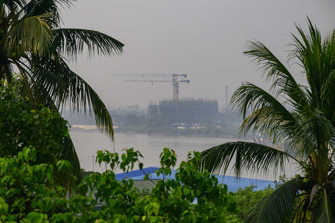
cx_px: 168
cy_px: 112
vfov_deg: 6.9
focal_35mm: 200
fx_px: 1861
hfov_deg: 10.3
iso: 500
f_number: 9
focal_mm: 200
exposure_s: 1/800
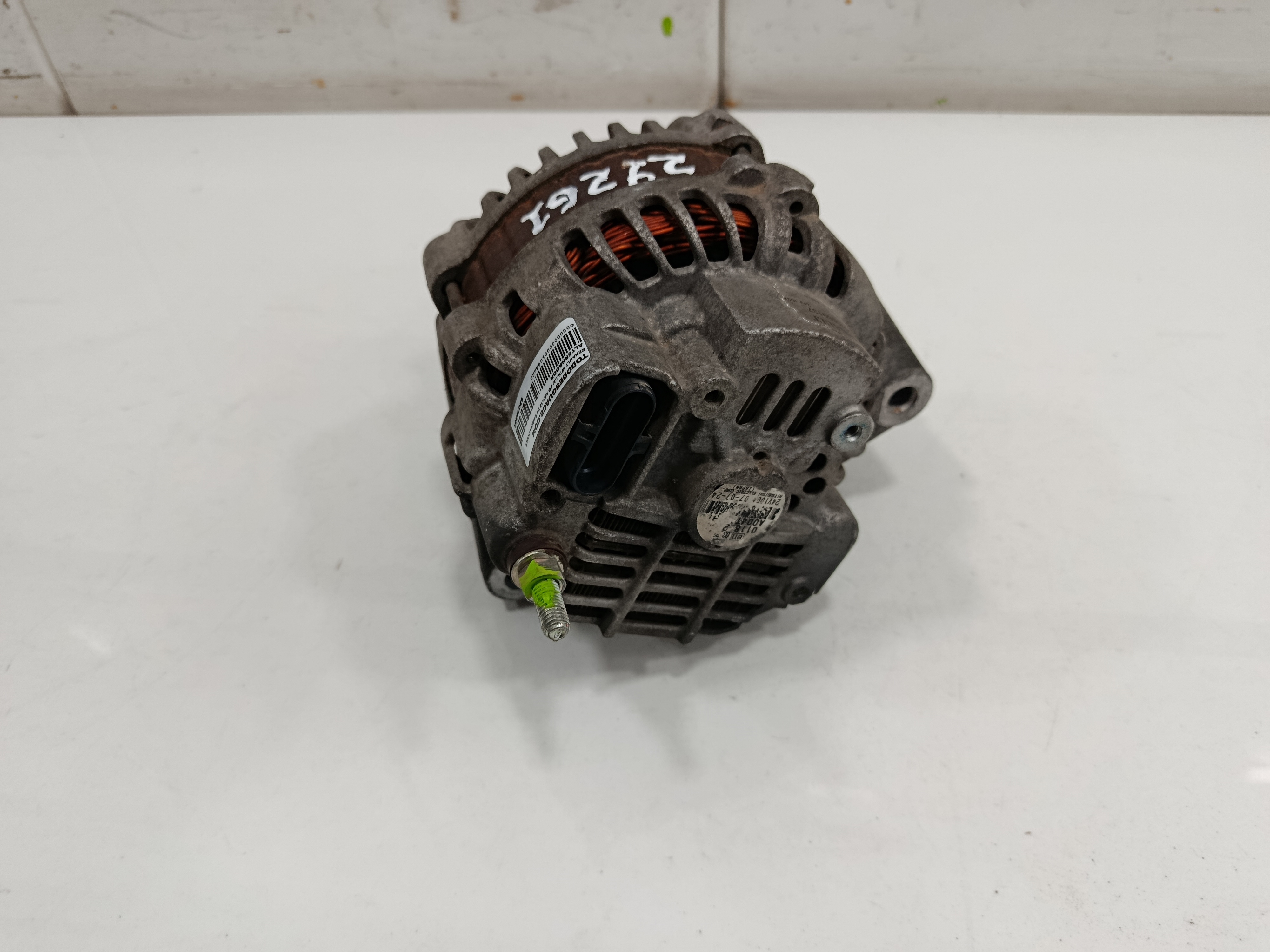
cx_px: 635
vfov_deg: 56.8
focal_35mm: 24
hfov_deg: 71.6
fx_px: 881
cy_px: 476
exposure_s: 1/100
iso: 945
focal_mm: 5.24
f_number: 1.7
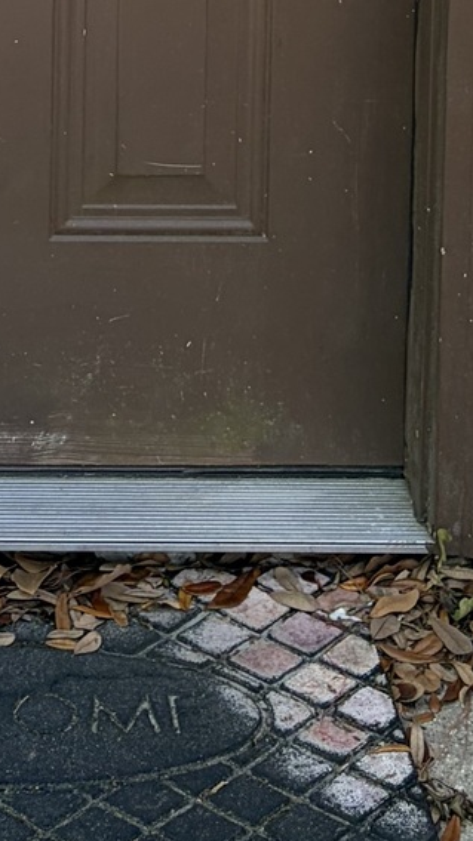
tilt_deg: -2.8
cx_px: -58
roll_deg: -0.5
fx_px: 2567
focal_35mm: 115
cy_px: -690
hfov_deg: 10.4
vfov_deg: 15.8
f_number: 1.6
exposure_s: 1/198
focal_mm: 5.96
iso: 64
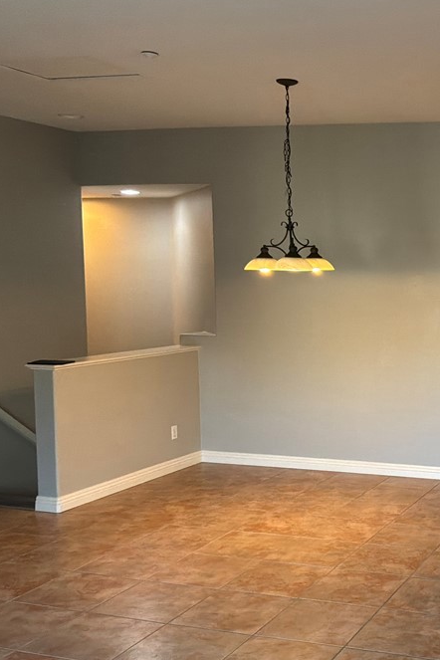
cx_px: 472
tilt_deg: -6.6
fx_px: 825
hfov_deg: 27.6
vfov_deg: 43.5
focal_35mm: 45
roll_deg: -0.8
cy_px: 374
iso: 160
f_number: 1.8
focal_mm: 3
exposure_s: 1/60
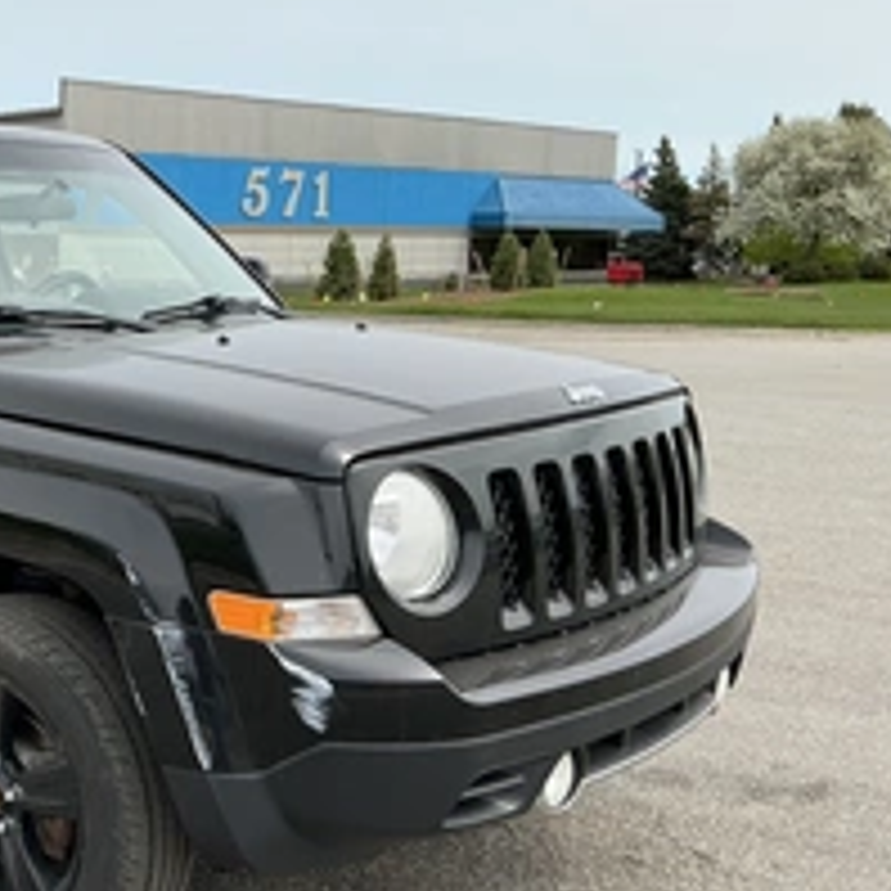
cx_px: 14
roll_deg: +0.4
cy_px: 504
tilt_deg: -6.6
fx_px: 1456
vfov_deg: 34.0
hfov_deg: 31.6
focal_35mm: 50
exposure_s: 1/1195
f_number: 1.8
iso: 25
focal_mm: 3
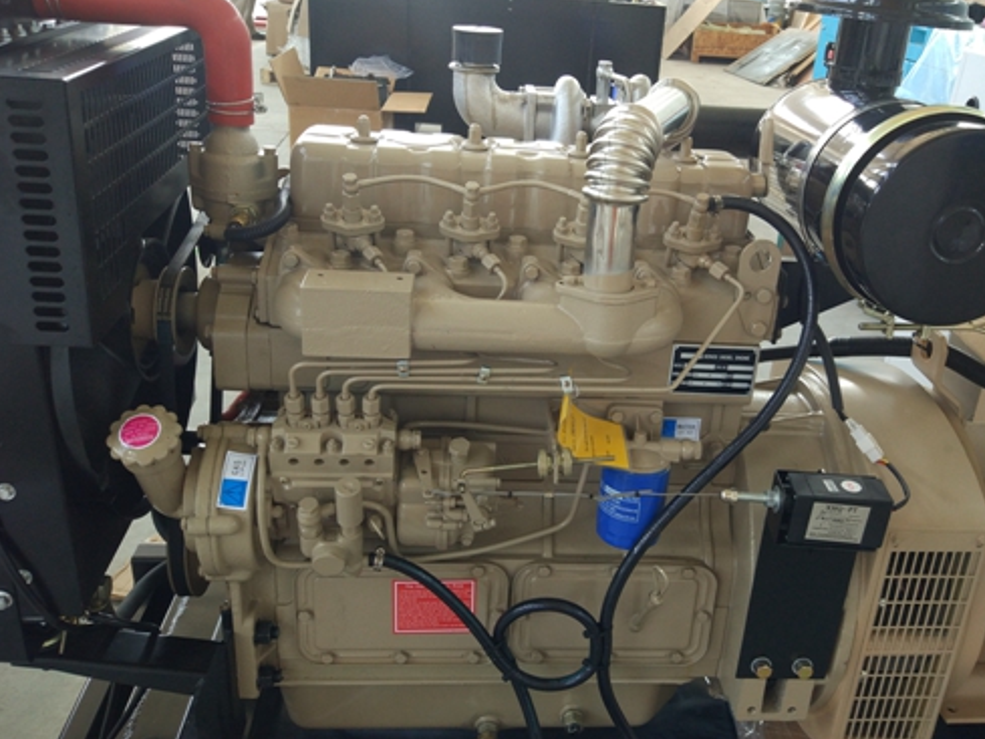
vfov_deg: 42.9
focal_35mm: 33
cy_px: 409
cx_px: 552
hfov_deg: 55.2
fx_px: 939
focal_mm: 4.26
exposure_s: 1/50
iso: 199
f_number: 2
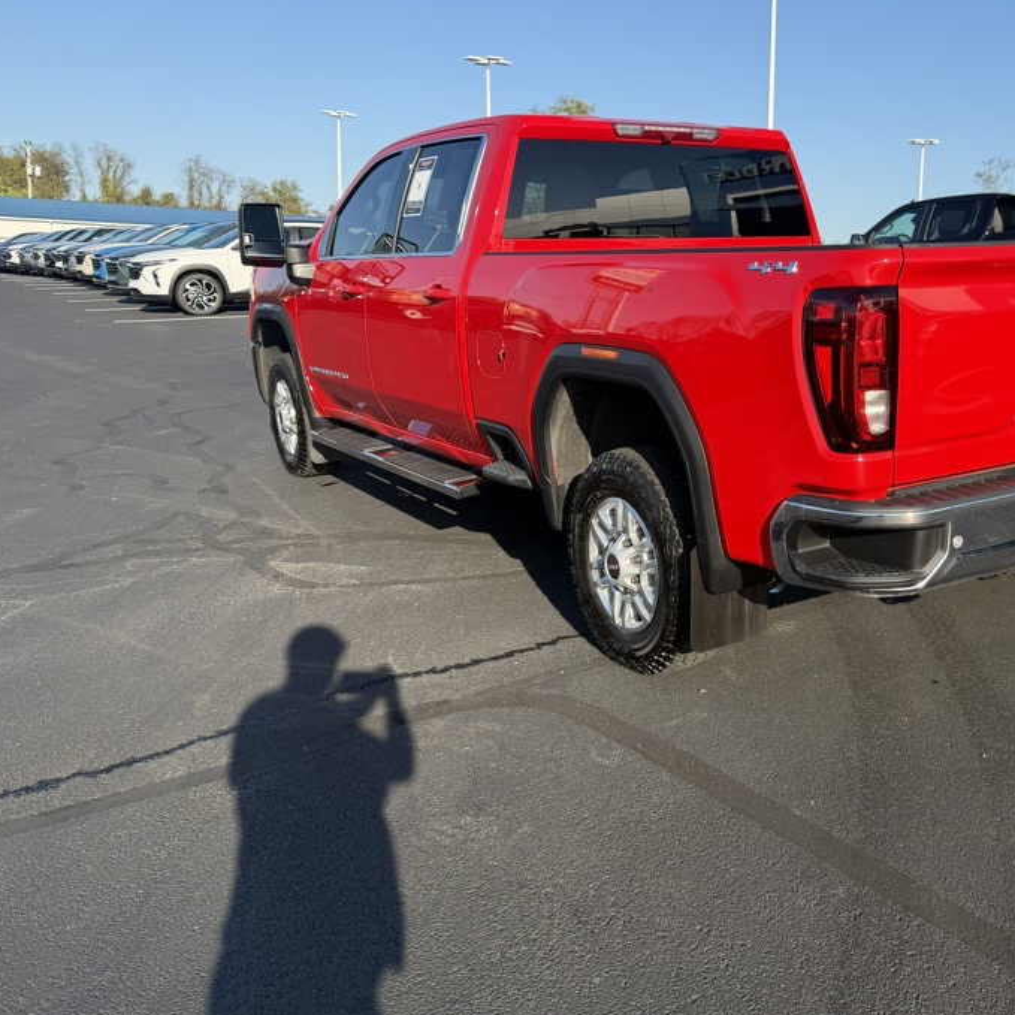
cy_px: 486
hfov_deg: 49.2
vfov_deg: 51.1
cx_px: 755
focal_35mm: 32
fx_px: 1062
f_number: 1.78
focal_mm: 6.76
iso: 80
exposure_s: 1/2053
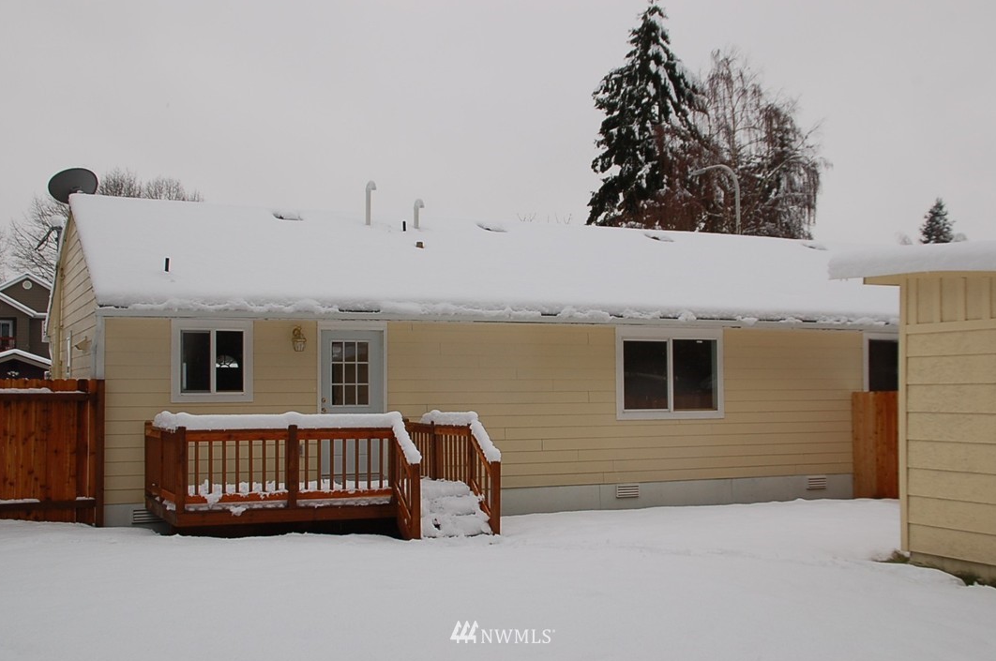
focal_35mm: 43
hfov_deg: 45.5
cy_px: 329
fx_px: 1188
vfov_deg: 31.1
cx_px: 503
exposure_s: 1/250
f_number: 8
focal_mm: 28
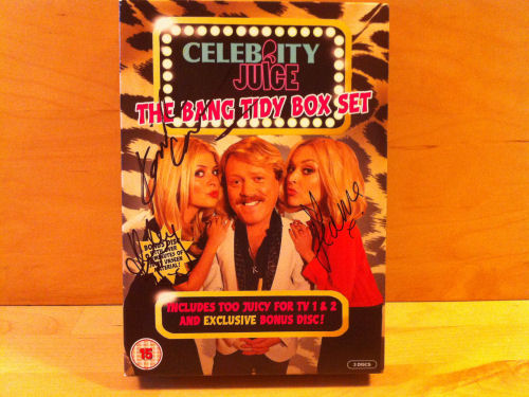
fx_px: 535
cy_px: 198
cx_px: 264
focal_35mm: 35
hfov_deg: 52.6
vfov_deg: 40.7
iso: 320
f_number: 2.8
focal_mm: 3.85
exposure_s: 1/15
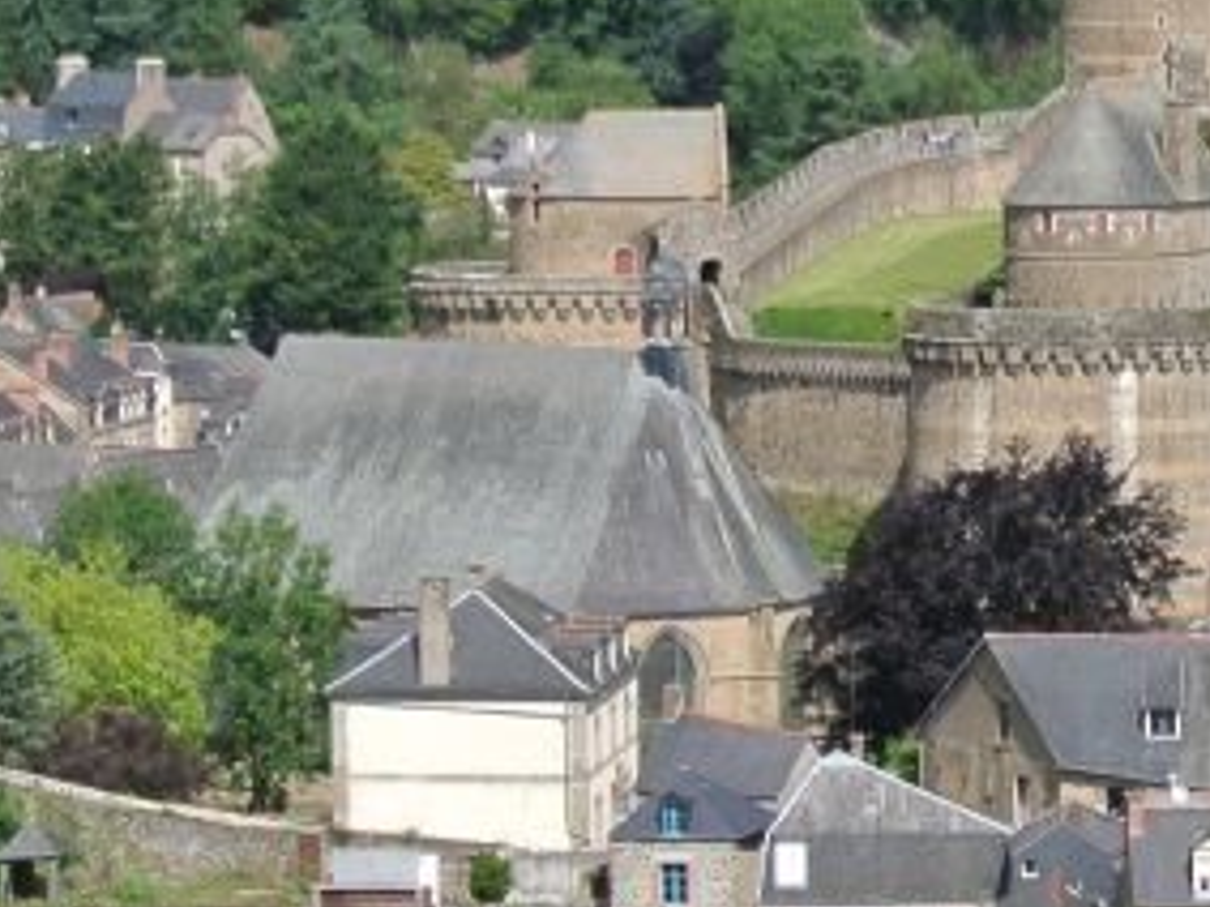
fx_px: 6219
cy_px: 612
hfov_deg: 10.9
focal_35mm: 178
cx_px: 1496
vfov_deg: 8.3
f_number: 5.6
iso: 100
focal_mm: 18.9
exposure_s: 1/500
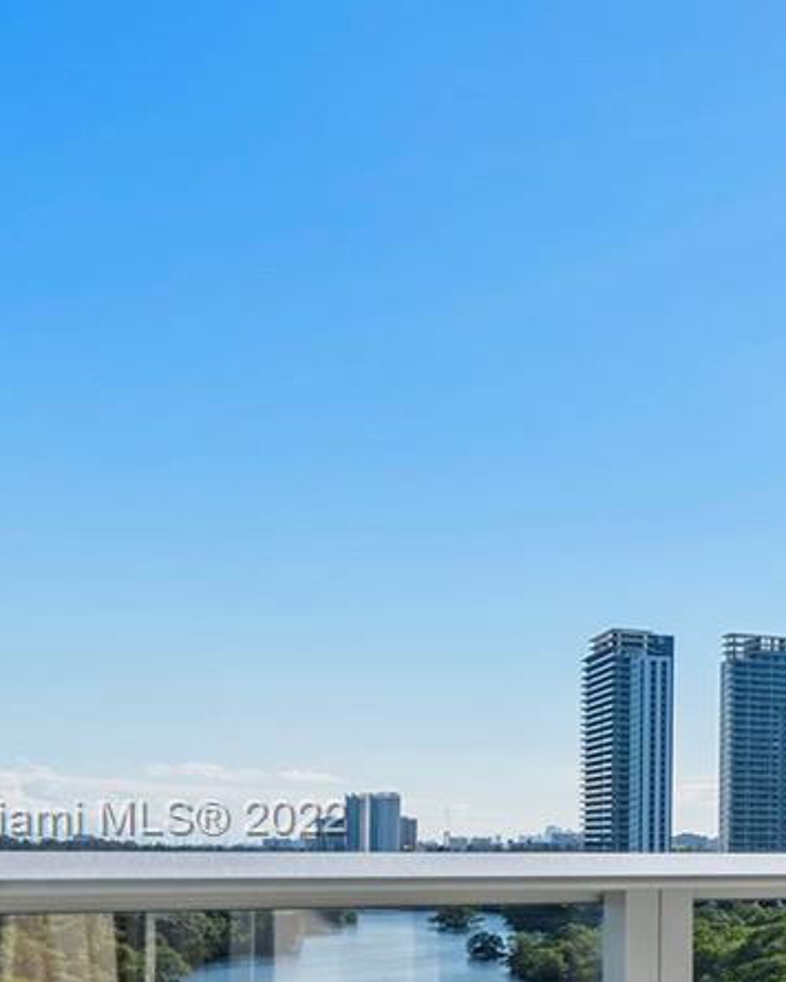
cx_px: 1406
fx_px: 1570
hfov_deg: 20.3
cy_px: 821
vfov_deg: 33.5
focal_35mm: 54
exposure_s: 1/400
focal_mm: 16
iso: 100
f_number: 10
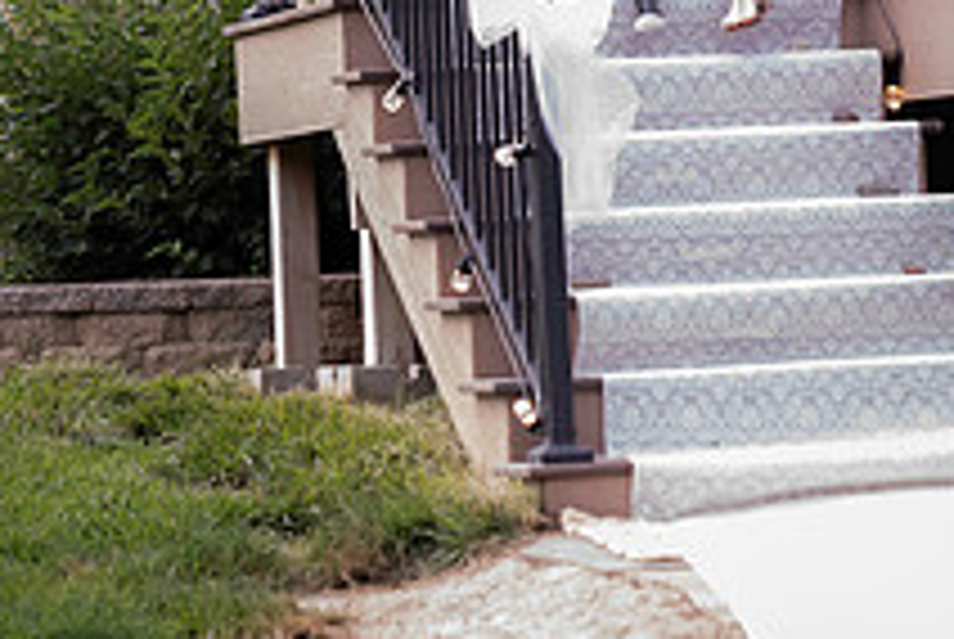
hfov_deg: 8.2
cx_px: 538
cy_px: -226
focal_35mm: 250
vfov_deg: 5.5
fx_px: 6634
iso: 1800
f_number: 4
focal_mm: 70
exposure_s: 1/640
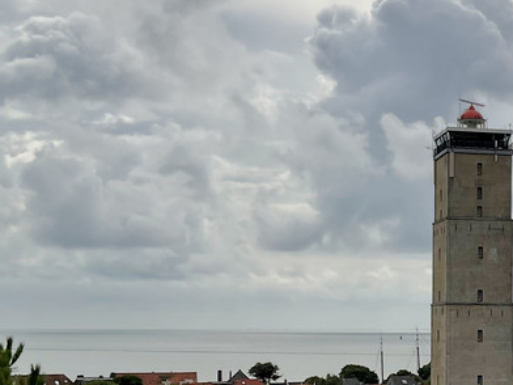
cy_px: 310
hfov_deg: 23.8
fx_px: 1171
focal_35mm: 79
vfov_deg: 18.5
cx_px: 491
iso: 20
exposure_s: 1/5263
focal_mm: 3
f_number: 1.8
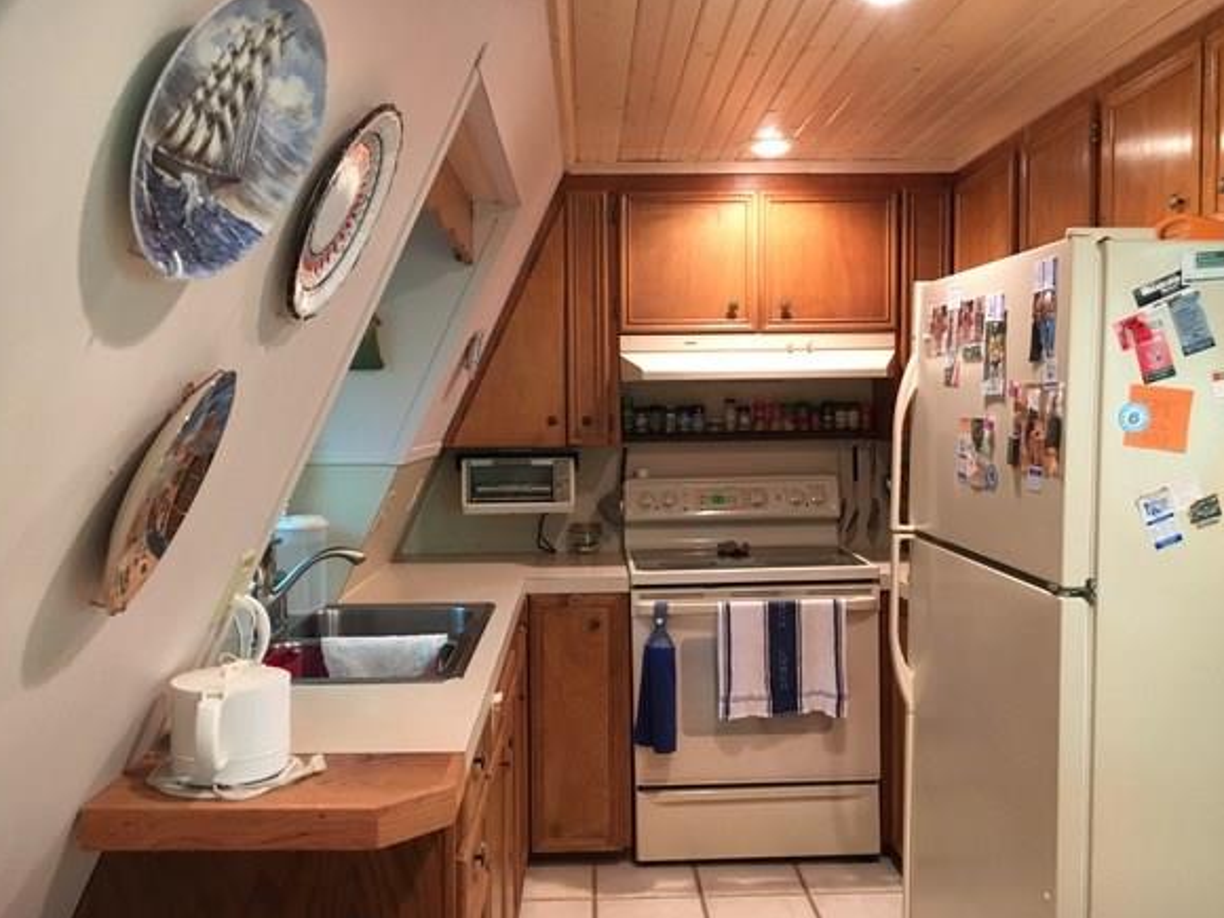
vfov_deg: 44.2
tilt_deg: -2.5
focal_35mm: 32
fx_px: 1131
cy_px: 464
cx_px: 616
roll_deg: +0.5
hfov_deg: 56.8
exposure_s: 1/30
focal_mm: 4.15
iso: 200
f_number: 2.2
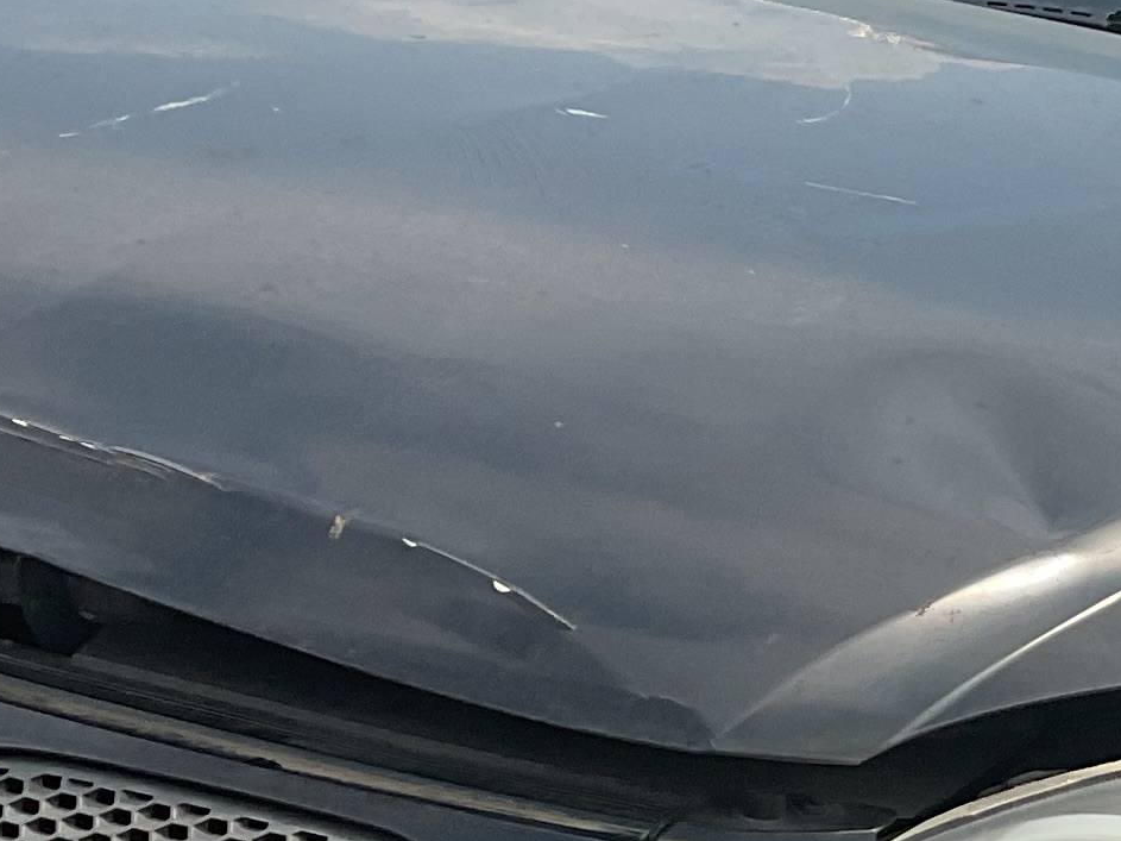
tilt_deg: -15.7
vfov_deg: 11.8
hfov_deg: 15.4
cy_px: 824
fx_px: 4015
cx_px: 1315
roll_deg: -6.1
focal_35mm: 124
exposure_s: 1/1412
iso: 16
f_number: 1.8
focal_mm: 3
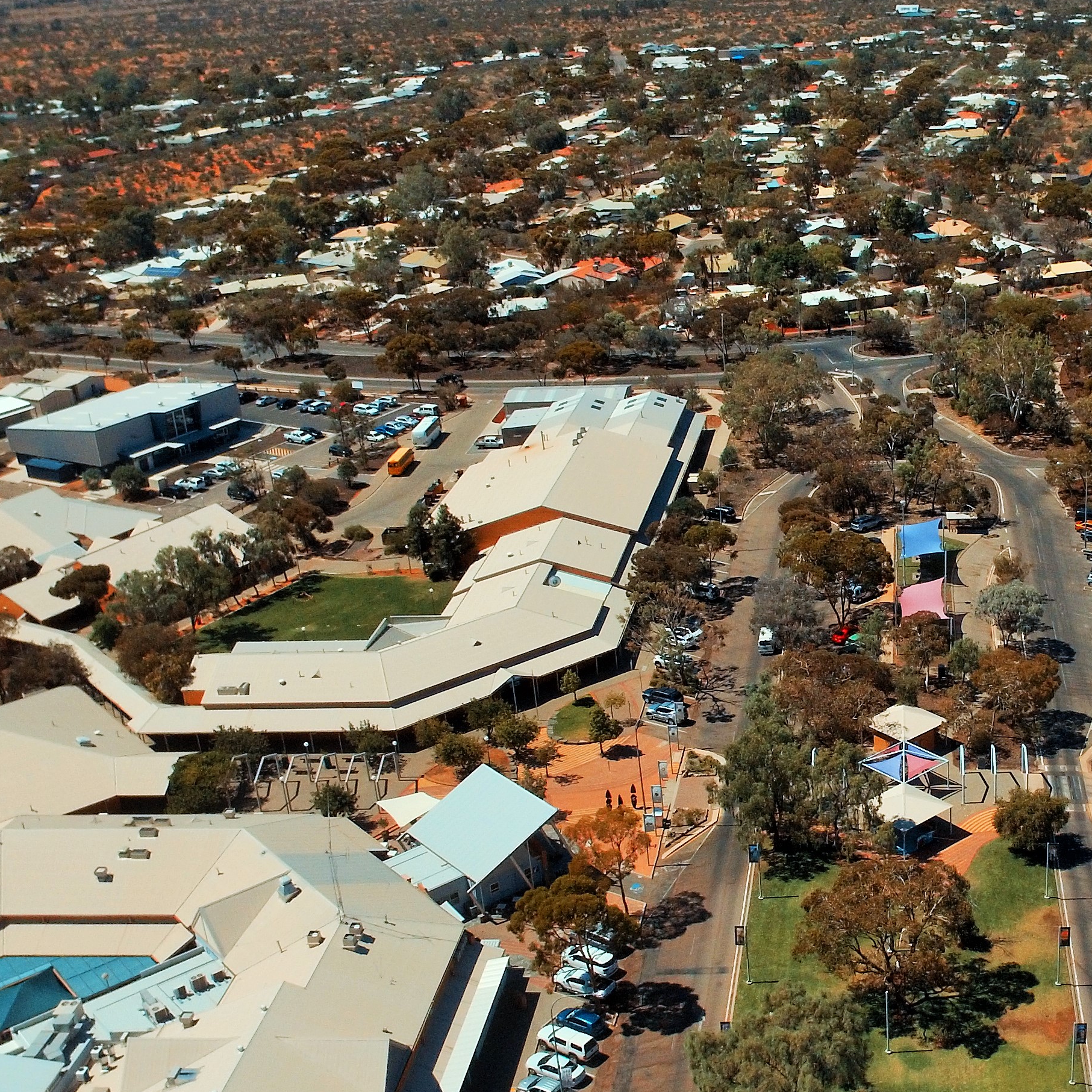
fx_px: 1392
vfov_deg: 42.6
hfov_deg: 41.0
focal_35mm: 39
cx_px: 874
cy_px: 665
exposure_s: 1/2703
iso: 100
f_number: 2.8
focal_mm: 3.61
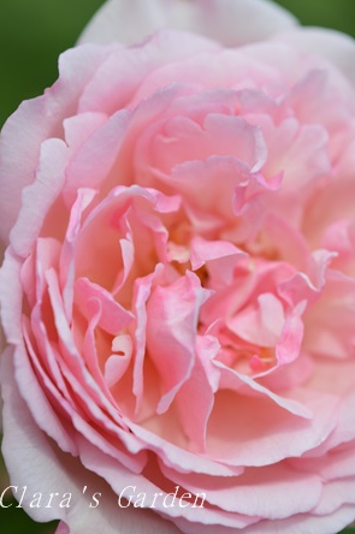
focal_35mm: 130
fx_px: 1920
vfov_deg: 15.8
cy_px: 266
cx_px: 178
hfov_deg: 10.6
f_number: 6.3
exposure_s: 1/320
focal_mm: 85
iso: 100
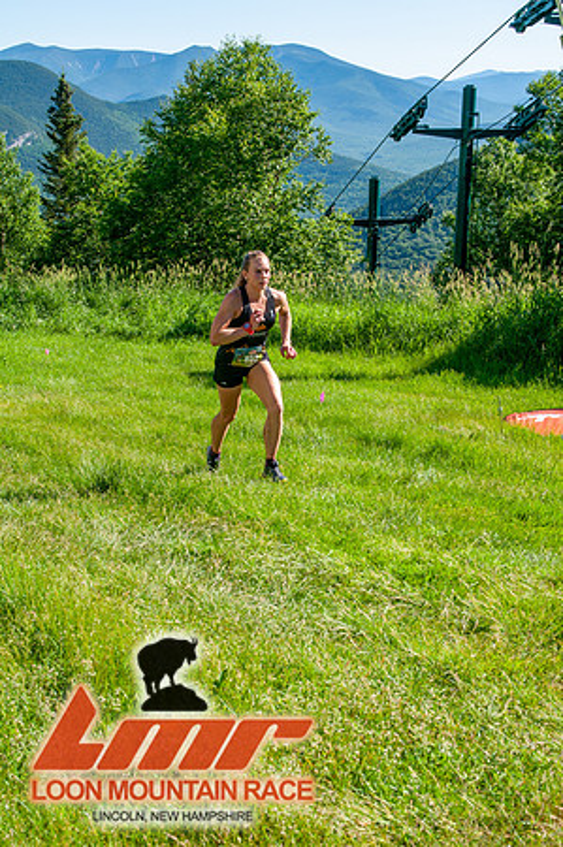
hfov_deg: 26.4
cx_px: 282
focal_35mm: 51
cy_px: 424
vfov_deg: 38.9
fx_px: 1199
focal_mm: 34
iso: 200
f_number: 8
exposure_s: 1/400
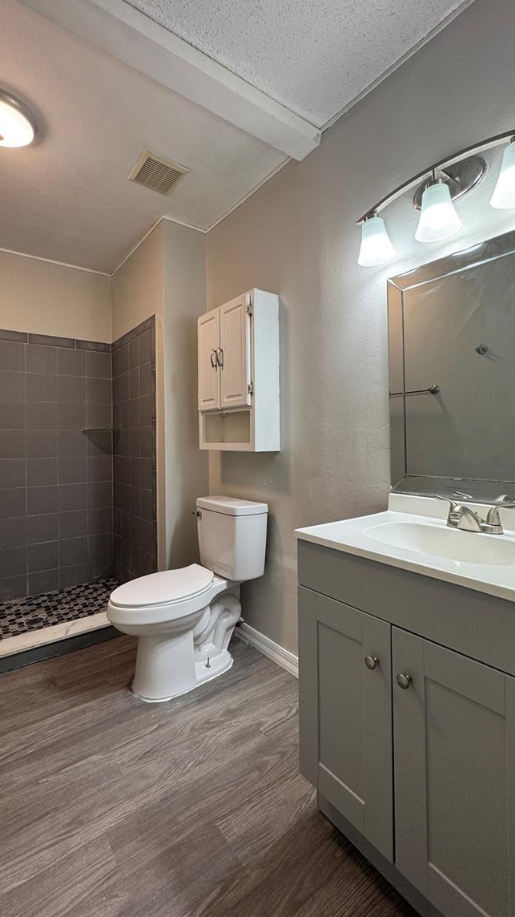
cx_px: 251
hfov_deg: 67.0
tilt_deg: +0.2
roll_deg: +1.6
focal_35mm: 16
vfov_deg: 99.3
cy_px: 437
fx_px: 389
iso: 100
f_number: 2.2
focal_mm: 2.22
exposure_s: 1/60
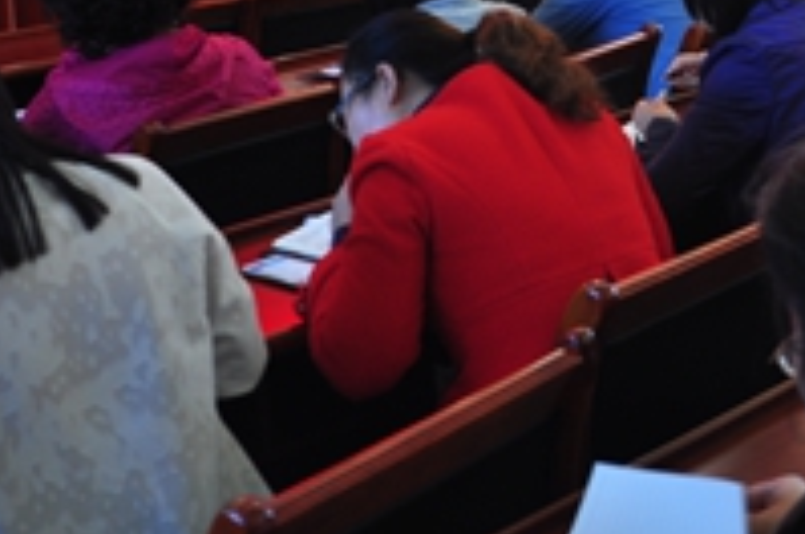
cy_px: -105
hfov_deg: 28.0
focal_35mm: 68
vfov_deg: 18.9
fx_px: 1518
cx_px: 797
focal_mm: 18
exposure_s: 1/30
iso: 280
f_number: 3.5
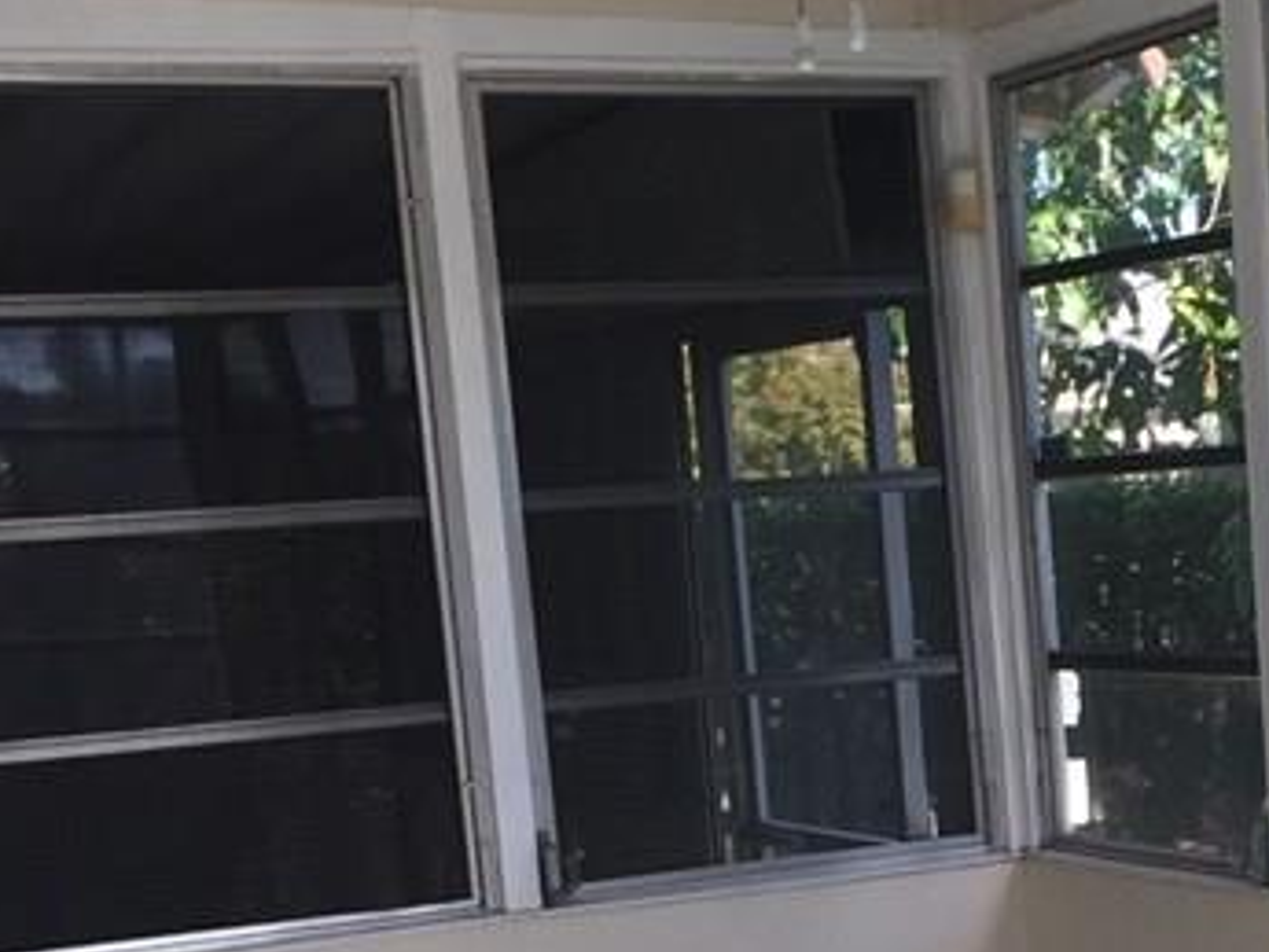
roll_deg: +3.2
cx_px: 1320
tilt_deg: -6.6
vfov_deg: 16.8
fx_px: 3154
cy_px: 934
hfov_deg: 21.8
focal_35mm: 86
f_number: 2.2
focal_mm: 4.15
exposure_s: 1/171
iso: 32
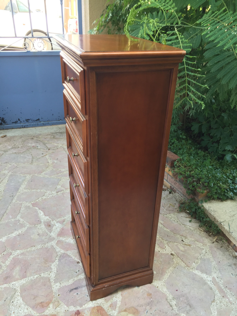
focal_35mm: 29
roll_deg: -2.3
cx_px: 118
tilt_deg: -30.4
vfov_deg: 61.7
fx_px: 265
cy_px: 158
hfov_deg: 48.2
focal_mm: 4.15
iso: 40
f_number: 2.2
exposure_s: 1/60
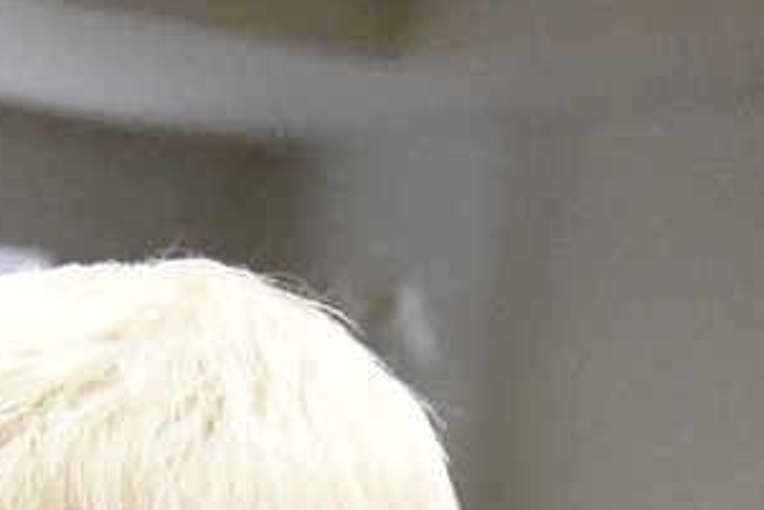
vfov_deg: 4.1
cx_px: -688
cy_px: 1968
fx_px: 6773
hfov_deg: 6.3
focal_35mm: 319
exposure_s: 1/500
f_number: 4.5
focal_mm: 40
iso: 12800
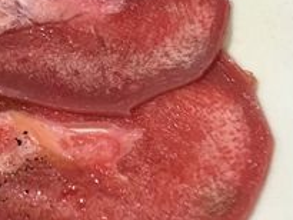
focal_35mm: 113
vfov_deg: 12.7
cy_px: -59
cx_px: 17
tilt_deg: -55.2
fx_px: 957
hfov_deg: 17.1
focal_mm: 4.15
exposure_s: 1/30
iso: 40
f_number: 2.2
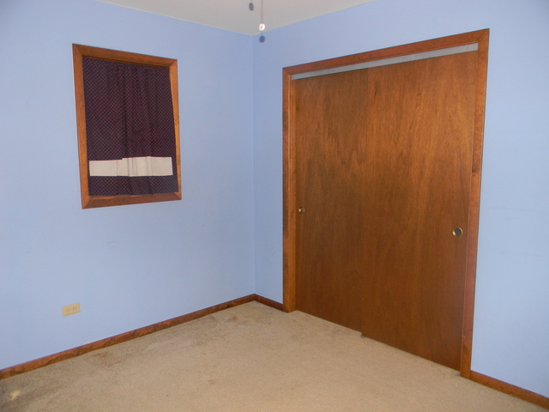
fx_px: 444
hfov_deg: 63.4
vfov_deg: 49.7
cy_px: 206
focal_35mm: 28
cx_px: 274
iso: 221
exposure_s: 1/26
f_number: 3.5
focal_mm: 5
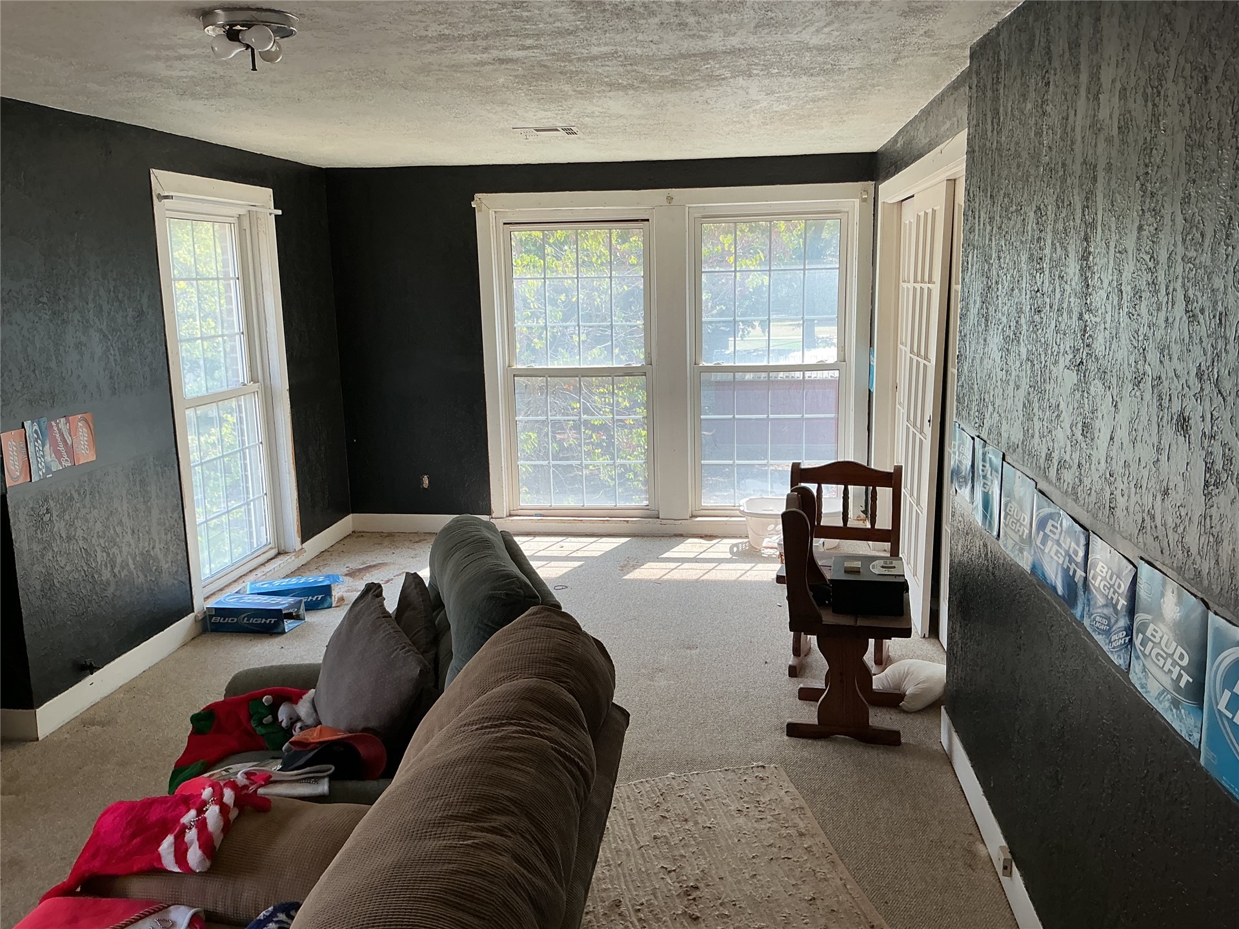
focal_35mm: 29
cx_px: 620
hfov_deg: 61.7
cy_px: 464
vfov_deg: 48.2
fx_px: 1038
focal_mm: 3
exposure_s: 1/120
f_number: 1.8
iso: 25
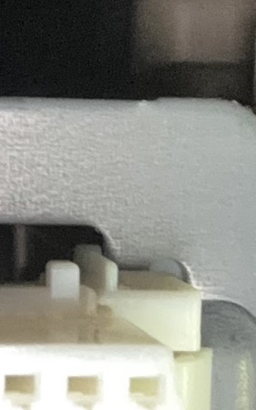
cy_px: 365
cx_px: -4
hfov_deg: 15.4
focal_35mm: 83
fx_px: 928
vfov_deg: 24.3
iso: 200
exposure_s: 1/60
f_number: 1.9
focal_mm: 2.69
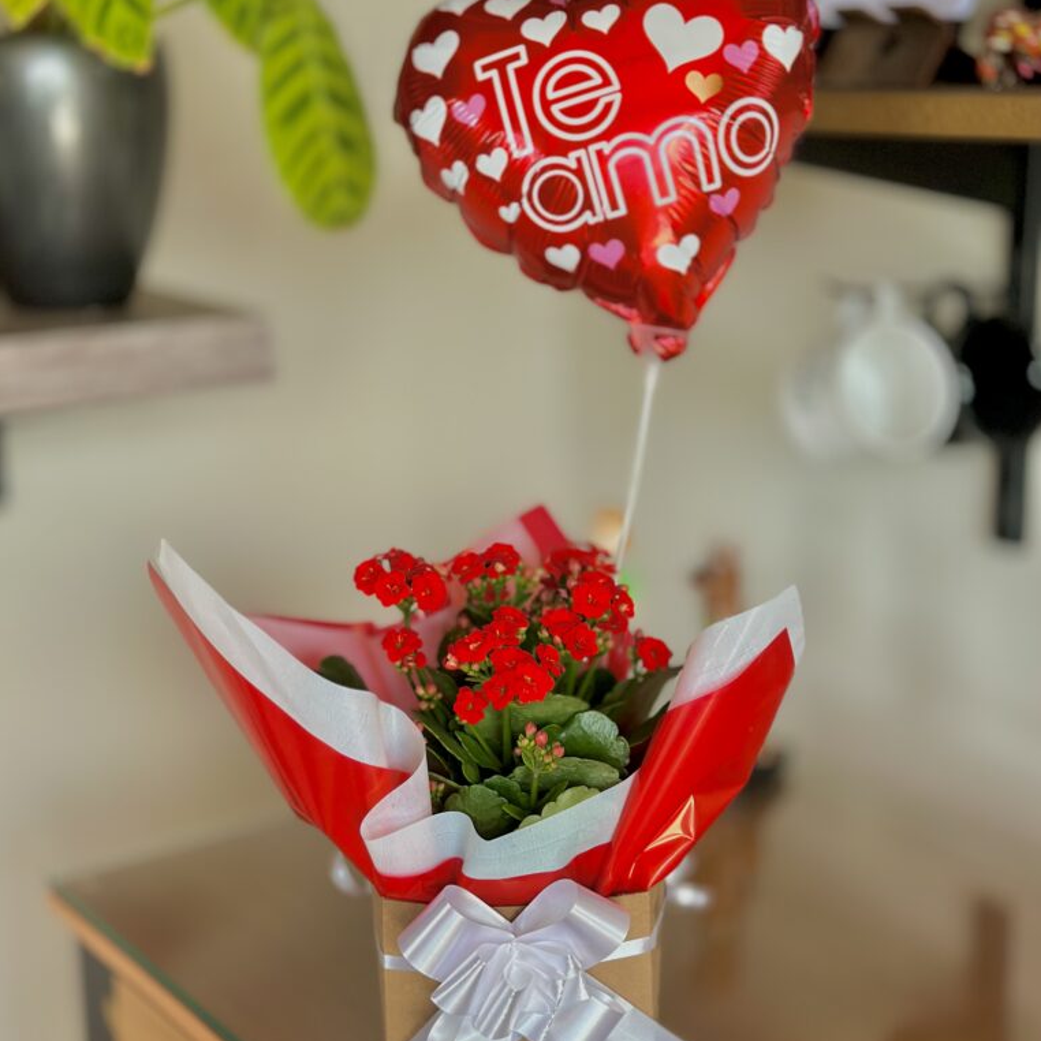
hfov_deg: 30.0
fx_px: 1939
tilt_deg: -13.8
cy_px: 546
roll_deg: +0.1
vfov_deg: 30.0
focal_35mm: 57
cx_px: 522
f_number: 1.78
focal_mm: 6.86
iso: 80
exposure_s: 1/218
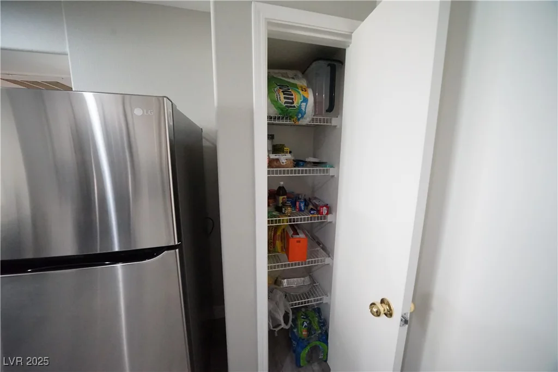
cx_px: 279
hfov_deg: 112.6
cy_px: 186
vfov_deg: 90.0
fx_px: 186
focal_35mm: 12
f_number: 7.1
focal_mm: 12
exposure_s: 1/125
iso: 10000
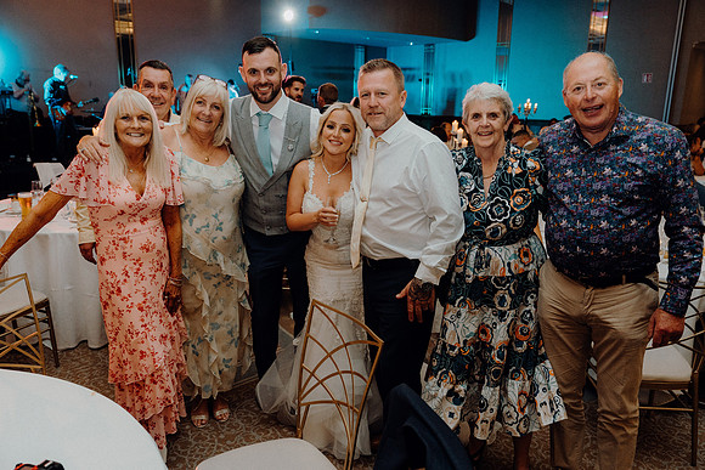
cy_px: 235
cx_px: 352
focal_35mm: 28
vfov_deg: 46.4
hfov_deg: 65.5
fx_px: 548
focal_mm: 28
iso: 2500
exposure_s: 1/160
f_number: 3.5
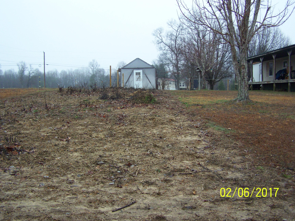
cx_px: 148
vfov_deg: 37.7
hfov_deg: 49.0
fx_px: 324
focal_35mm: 38
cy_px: 110
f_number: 2.8
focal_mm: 6.3
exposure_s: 1/60
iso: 160
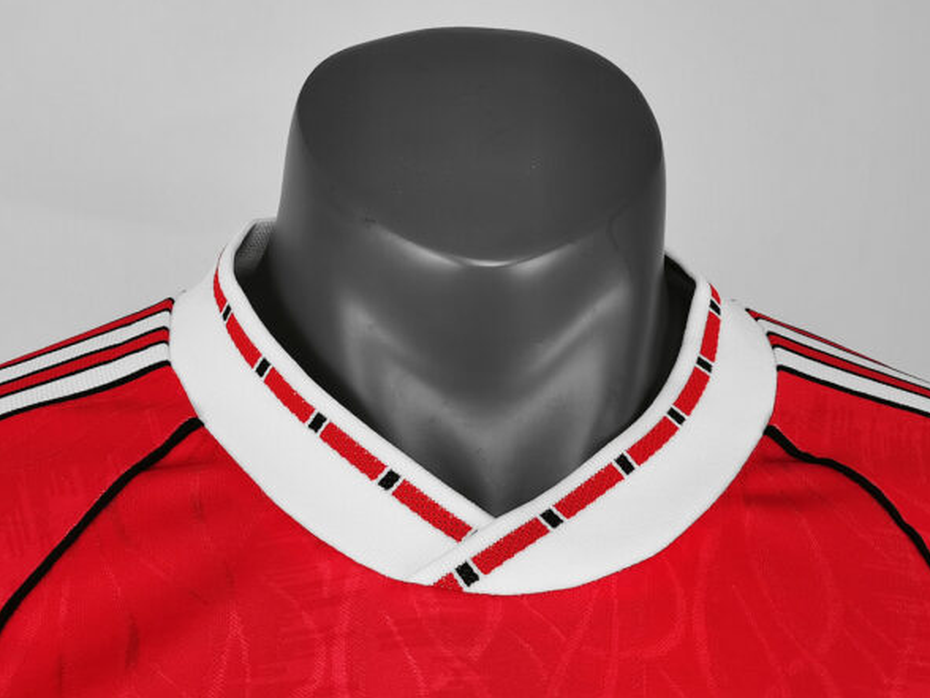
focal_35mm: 49
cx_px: 460
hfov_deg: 38.9
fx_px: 1316
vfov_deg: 29.7
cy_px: 348
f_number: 1.8
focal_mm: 5.58
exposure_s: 1/120
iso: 160
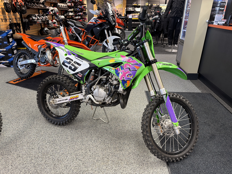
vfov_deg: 56.8
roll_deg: -1.0
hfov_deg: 71.6
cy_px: 87
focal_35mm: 24
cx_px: 116
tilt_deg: -24.4
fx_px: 161
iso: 125
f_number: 1.78
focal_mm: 6.76
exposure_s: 1/60
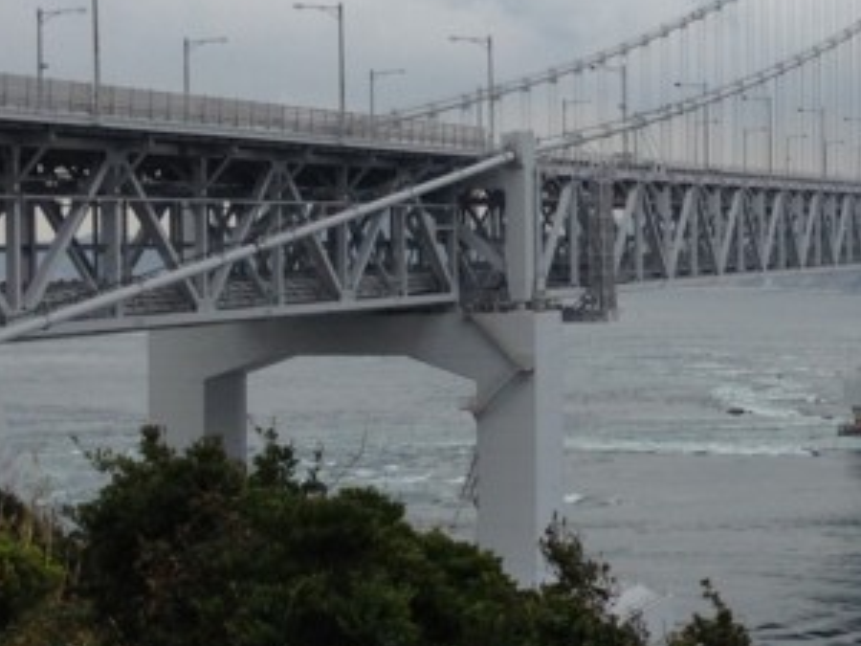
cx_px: 959
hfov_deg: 21.1
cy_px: 264
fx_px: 2189
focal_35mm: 88
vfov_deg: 16.8
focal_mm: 4.13
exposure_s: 1/935
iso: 50
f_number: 2.4
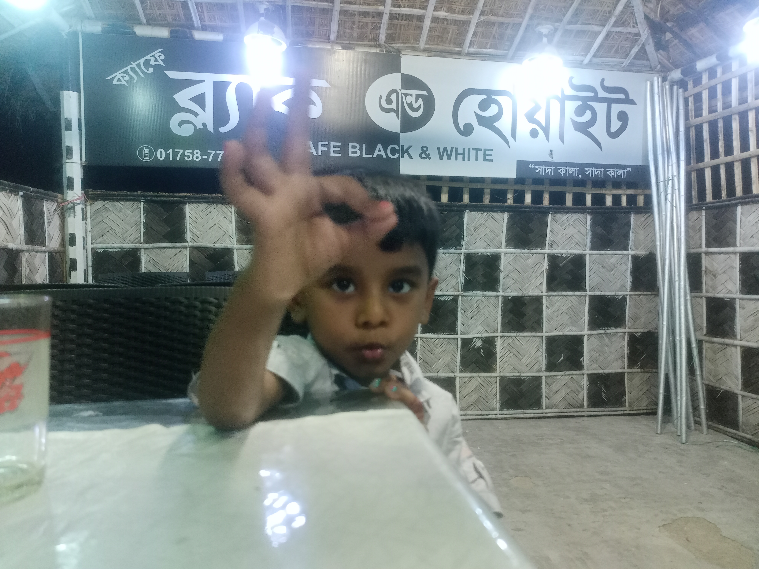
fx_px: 614
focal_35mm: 28
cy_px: 284
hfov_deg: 63.4
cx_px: 380
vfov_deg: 49.7
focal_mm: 4.69
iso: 652
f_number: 1.8
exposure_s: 1/50
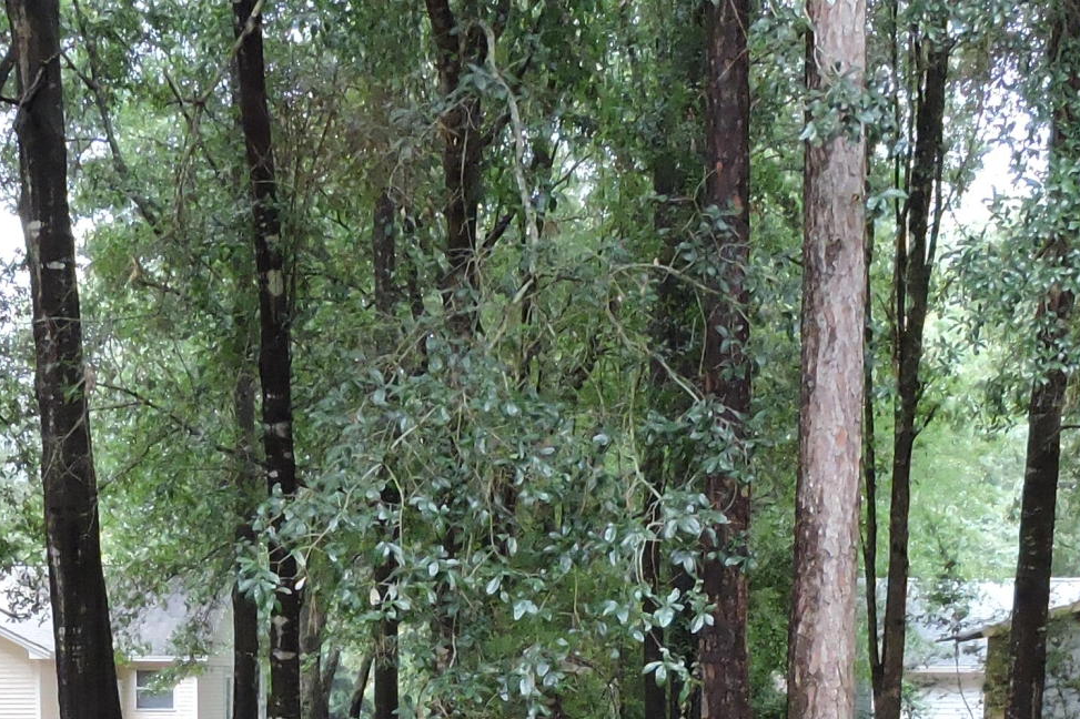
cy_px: 911
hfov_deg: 26.3
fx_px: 2309
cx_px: 553
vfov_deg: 16.8
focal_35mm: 77
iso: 450
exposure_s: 1/200
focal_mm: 4.3
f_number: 3.3
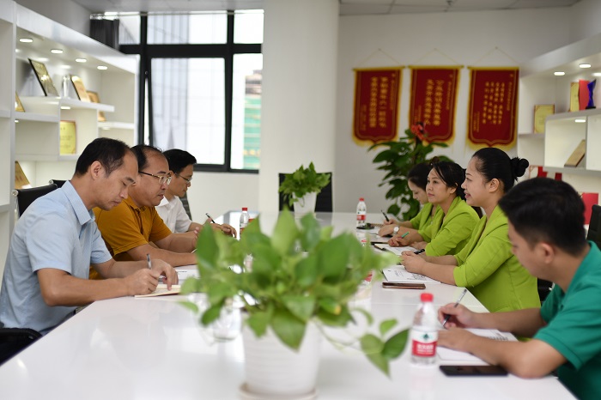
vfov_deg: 25.7
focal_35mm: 52
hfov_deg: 37.9
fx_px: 876
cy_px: 200
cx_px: 300
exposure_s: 1/250
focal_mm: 35
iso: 100
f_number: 1.4
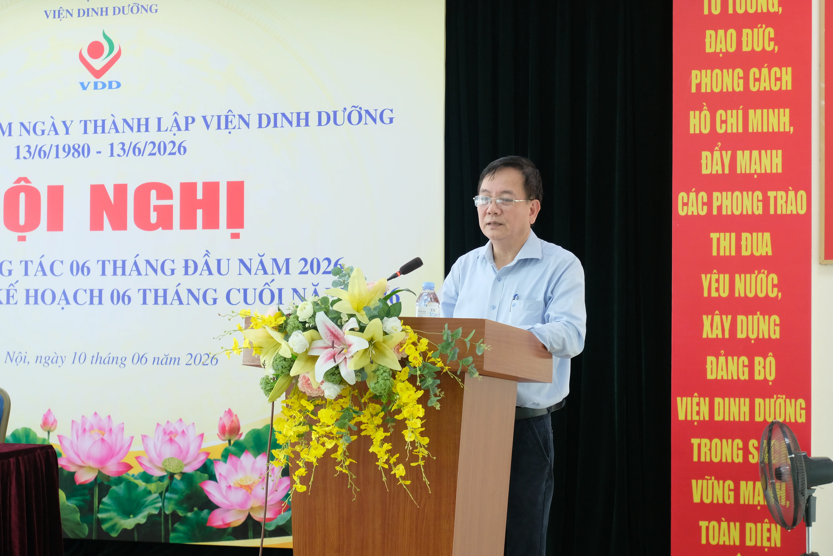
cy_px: 278
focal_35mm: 67
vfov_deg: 20.3
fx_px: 1550
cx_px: 416
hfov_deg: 30.1
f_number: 5.6
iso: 1250
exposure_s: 1/30
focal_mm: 44.5
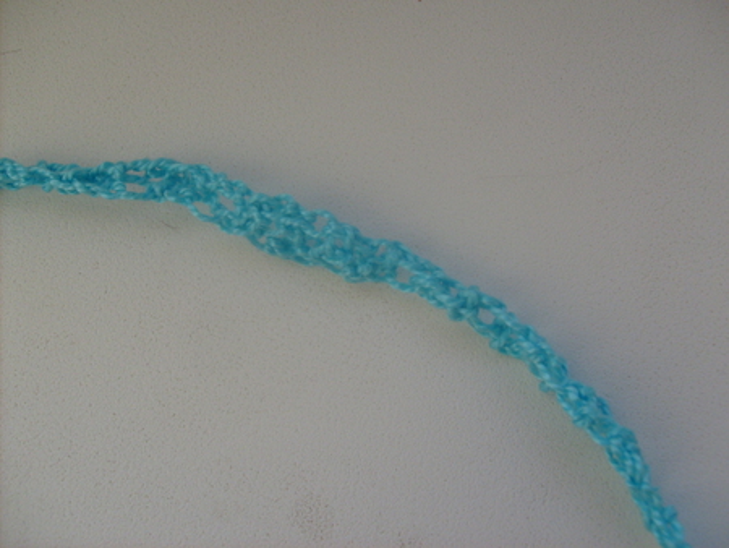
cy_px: 274
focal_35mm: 35
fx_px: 737
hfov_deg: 52.6
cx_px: 364
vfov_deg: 40.7
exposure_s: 1/180
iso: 80
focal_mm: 5.8
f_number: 2.8
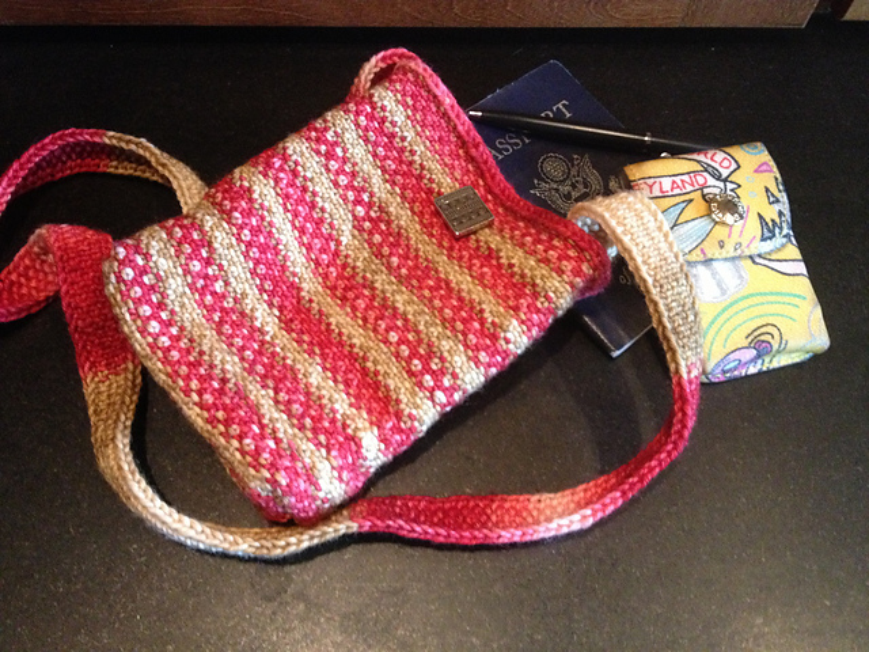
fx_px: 879
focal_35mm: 35
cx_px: 434
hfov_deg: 52.6
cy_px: 326
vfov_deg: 40.7
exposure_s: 1/15
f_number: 2.4
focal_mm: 4.28
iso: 500
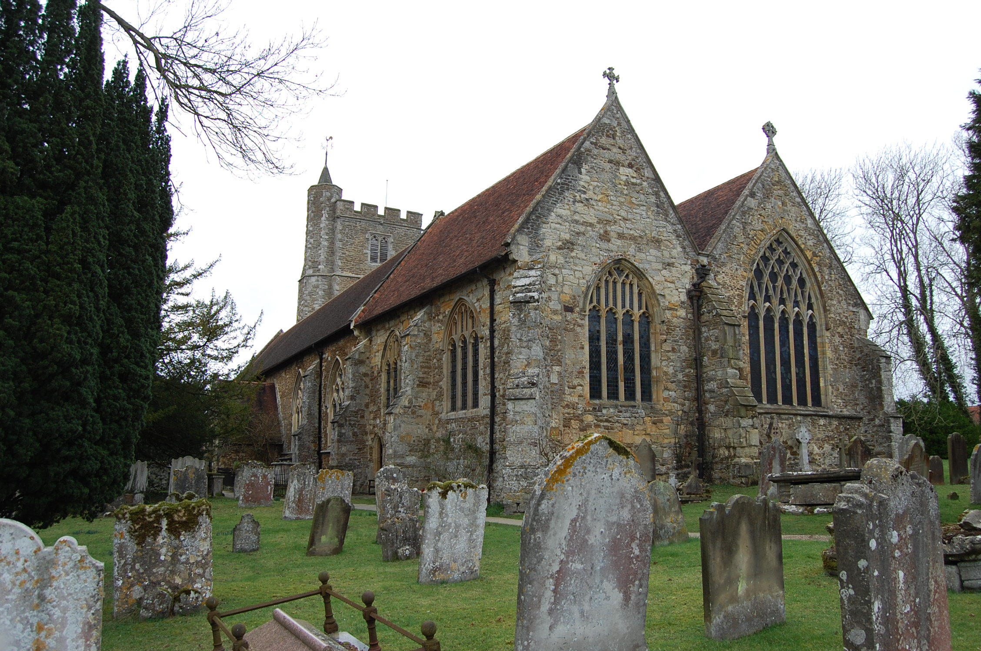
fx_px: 734
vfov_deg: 47.8
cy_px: 326
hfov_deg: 67.5
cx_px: 490
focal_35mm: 27
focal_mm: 18
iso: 200
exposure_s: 1/125
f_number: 5.6
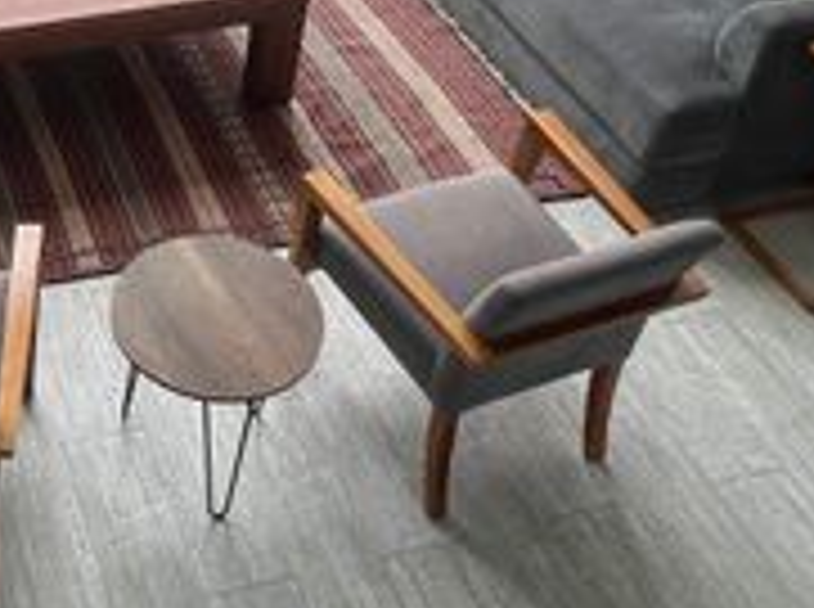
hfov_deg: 35.7
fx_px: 1126
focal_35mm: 48
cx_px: -11
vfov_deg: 29.7
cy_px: 162
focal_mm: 1.57
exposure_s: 1/287
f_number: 1.8
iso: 32
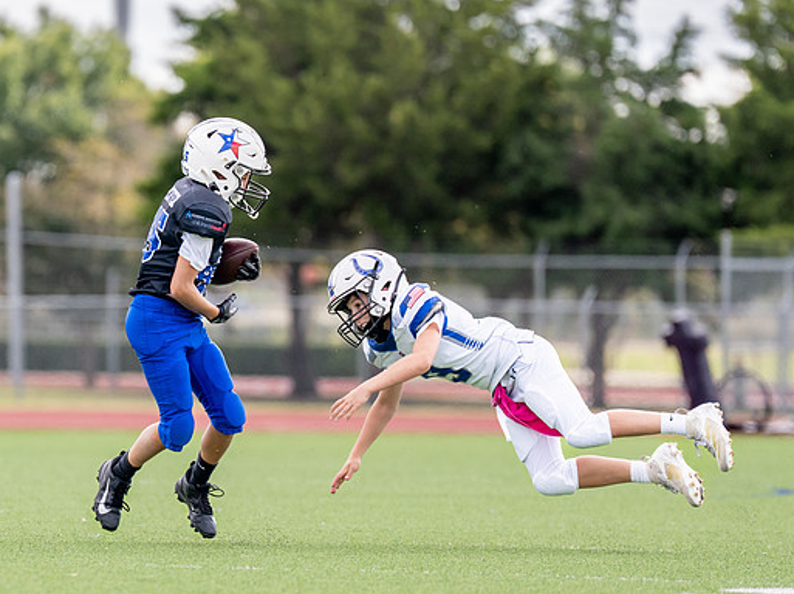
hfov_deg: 4.4
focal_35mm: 453
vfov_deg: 3.3
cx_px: 201
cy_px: 373
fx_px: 10383
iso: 250
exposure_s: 1/2500
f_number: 2.8
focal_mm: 200
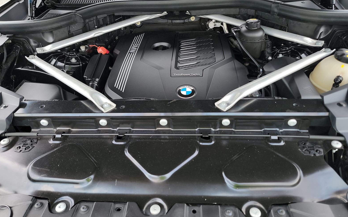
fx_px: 247
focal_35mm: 26
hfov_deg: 70.4
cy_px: 85
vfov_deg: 47.2
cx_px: 176
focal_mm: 6.7
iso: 68
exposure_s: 1/119
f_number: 1.8
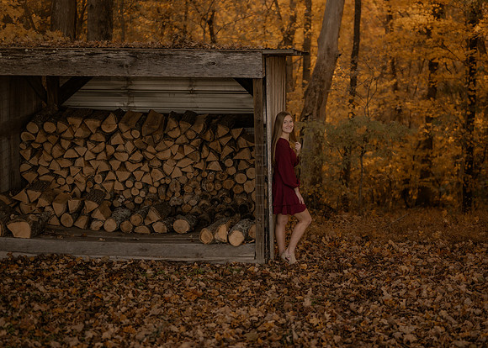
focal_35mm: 56
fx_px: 781
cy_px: 177
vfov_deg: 25.1
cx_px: 273
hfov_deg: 34.7
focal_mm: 50
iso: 250
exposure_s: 1/640
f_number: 1.8
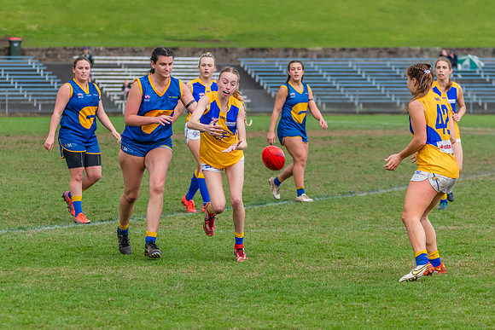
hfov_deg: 9.5
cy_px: 136
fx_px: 2981
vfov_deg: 6.3
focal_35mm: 217
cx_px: 240
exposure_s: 1/1600
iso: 1000
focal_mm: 150
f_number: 5
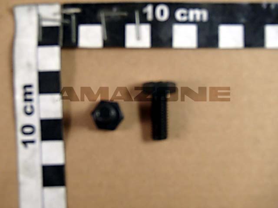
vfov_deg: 26.1
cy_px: 104
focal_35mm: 56
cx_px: 139
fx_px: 450
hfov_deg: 34.3
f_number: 5.1
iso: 320
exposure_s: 1/50
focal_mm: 10
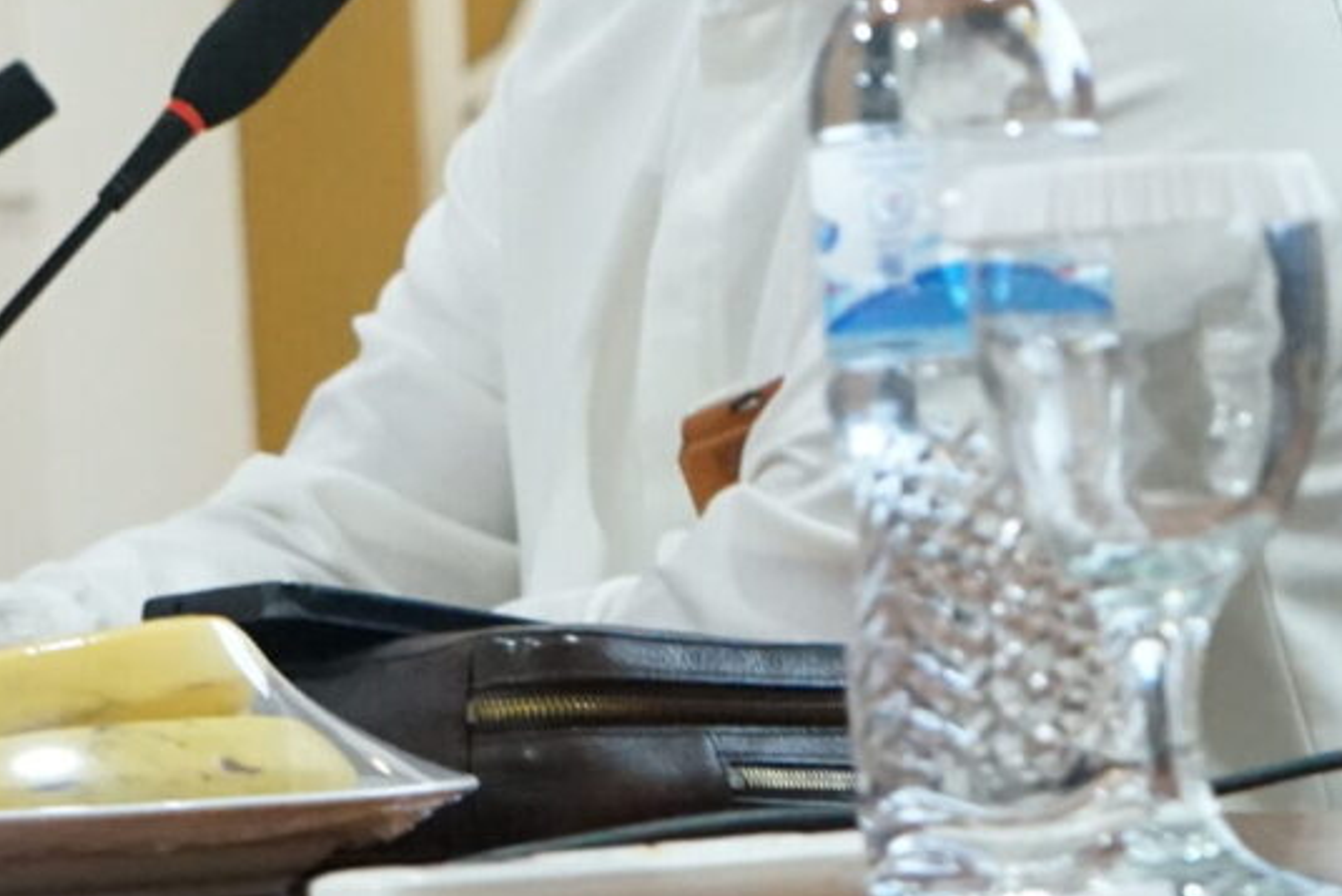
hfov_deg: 8.2
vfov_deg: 5.5
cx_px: 622
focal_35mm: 251
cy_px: -133
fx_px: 9359
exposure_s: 1/60
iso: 5000
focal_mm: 70
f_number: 5.6
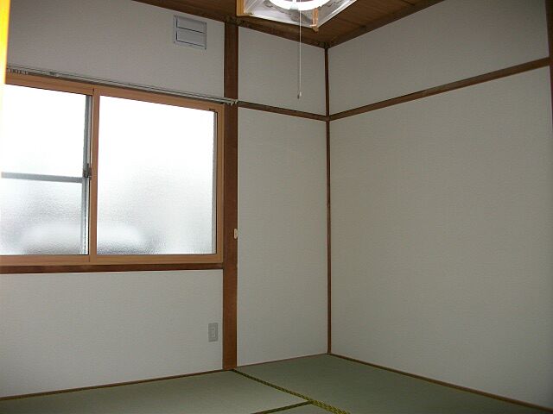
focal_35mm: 31
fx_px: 495
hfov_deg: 58.4
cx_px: 276
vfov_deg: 45.4
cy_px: 207
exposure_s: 1/111
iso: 80
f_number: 2.9
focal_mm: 5.7
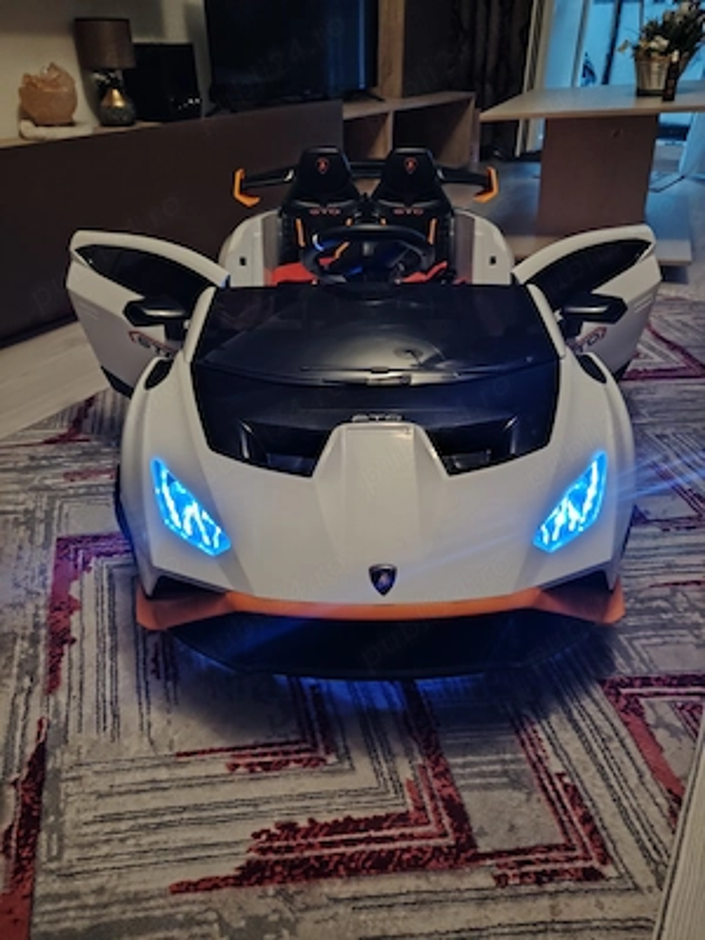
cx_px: 352
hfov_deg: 56.8
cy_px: 470
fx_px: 652
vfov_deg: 71.6
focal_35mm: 24
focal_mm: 5.25
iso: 2931
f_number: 1.75
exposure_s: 1/25
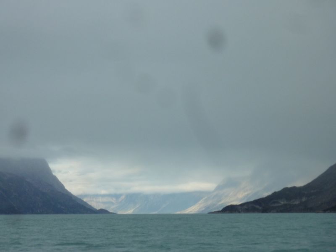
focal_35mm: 137
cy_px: 126
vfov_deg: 10.8
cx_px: 168
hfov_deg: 14.4
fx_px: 1330
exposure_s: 1/400
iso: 160
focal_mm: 22.5
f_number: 4.5
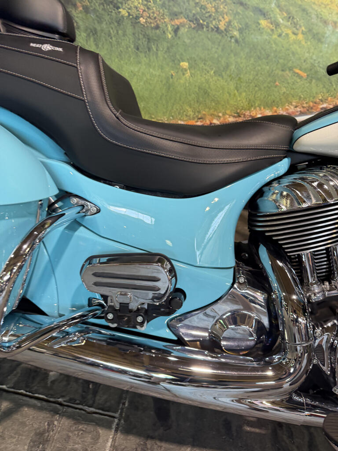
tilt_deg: -22.0
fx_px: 312
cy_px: 226
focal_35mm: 24
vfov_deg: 71.6
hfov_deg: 56.8
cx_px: 169
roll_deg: -10.6
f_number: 1.78
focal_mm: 6.76
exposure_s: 1/60
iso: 100
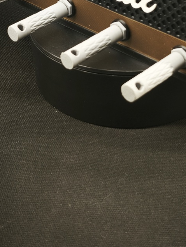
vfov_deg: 21.3
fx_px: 652
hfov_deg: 16.2
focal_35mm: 91
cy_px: 58
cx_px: 118
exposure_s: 1/10
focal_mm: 5.35
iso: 100
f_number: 1.7
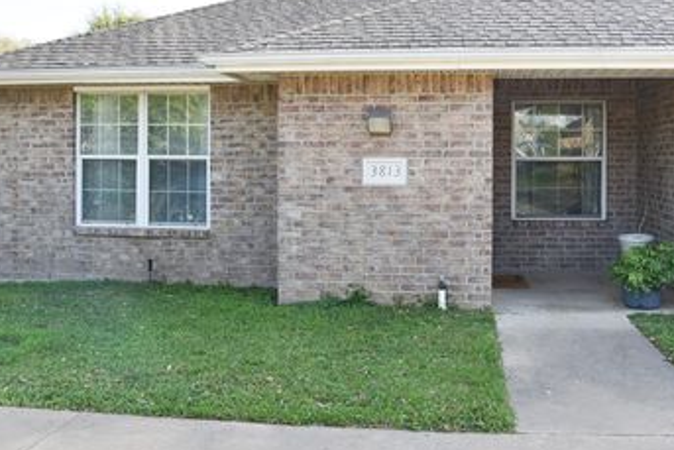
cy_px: 161
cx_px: 397
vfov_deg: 37.6
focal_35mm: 35
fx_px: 656
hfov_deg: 54.1
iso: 400
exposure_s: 1/250
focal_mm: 24
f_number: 8
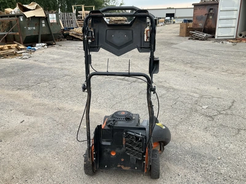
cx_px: 123
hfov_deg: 61.7
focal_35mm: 29
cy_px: 92
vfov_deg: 48.2
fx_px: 206
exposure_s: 1/249
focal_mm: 3
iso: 25
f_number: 1.8
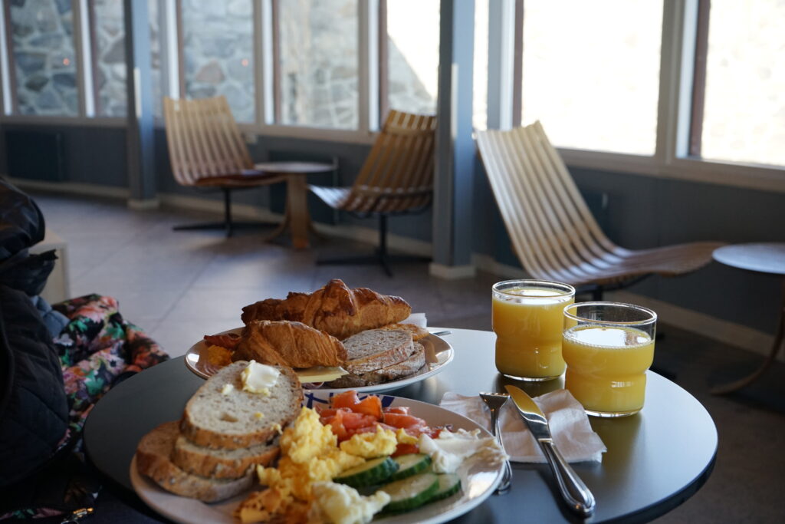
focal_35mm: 41
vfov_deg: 32.6
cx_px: 392
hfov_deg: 47.4
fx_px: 894
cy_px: 262
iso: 1250
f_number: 6.3
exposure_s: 1/160
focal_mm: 41
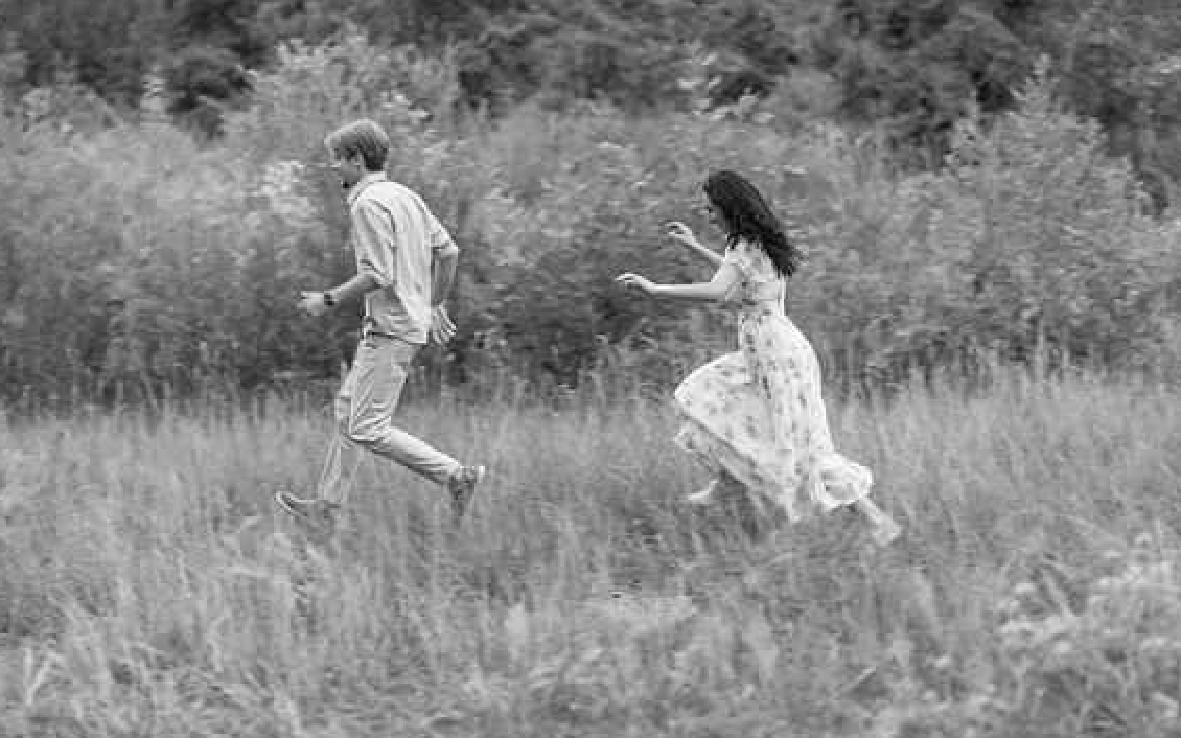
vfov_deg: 14.7
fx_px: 2864
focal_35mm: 89
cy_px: 369
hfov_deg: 23.3
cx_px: 579
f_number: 1.8
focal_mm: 85
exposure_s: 1/160
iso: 250
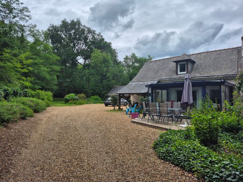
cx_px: 122
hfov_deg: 73.9
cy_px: 91
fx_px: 161
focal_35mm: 23
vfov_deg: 58.9
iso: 25
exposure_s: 1/1712
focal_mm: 5.4
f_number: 1.8
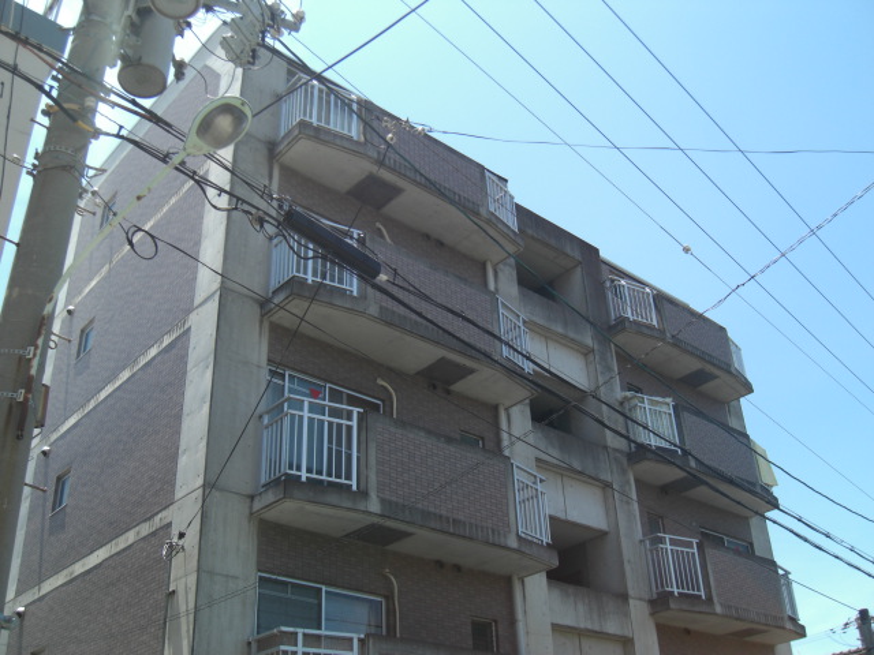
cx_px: 437
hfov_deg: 49.0
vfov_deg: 37.7
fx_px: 959
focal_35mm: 38
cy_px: 328
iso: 80
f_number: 4
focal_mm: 7.9
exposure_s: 1/320
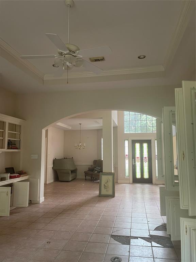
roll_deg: -0.3
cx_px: 98
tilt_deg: +7.8
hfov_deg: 54.9
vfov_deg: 69.4
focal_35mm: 25
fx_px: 189
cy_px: 131
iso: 125
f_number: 1.6
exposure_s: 1/60
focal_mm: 5.1
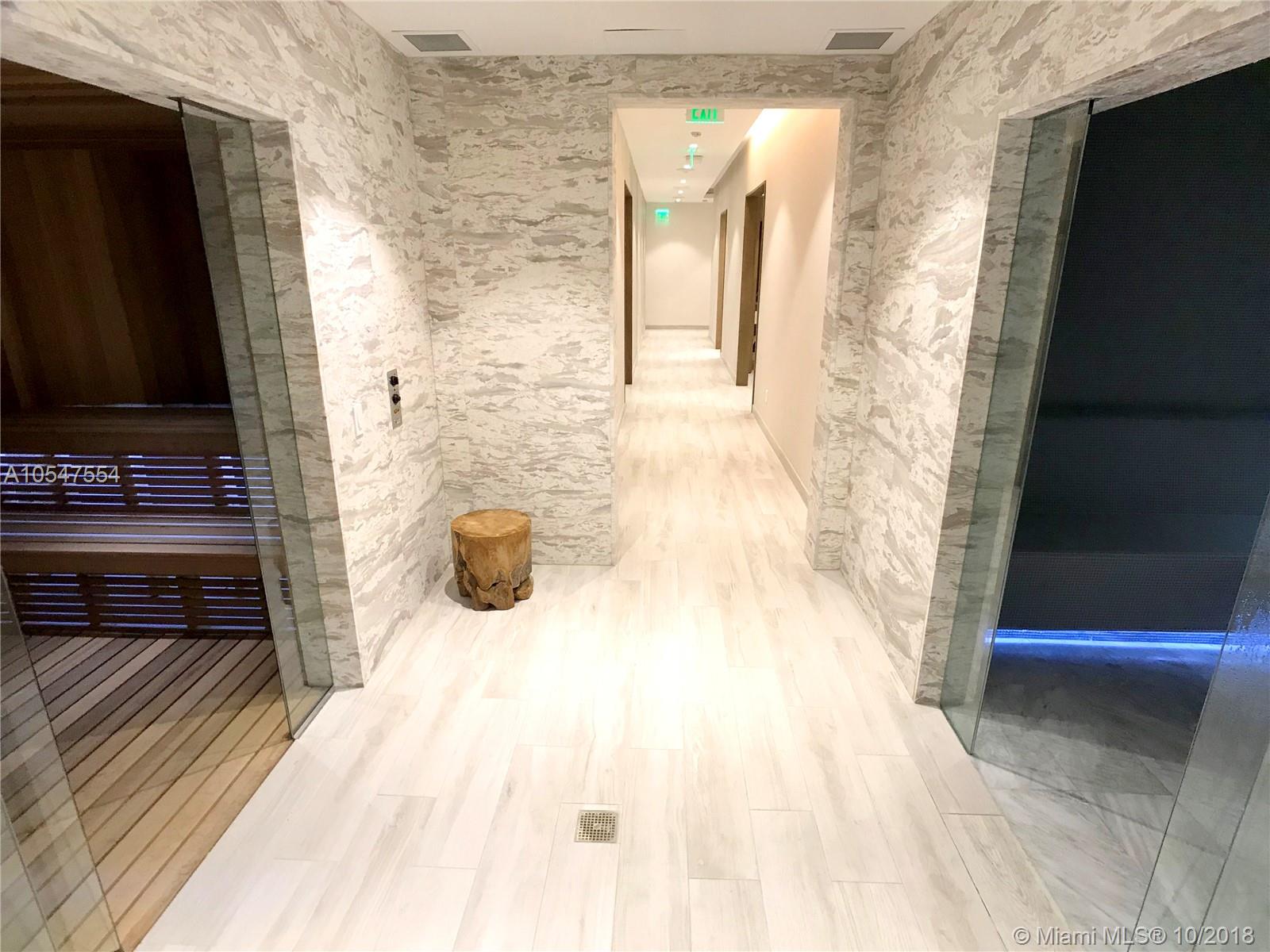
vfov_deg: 49.7
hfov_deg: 63.4
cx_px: 635
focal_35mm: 28
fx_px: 1027
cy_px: 476
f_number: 1.8
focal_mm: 3.99
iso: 32
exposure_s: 1/30
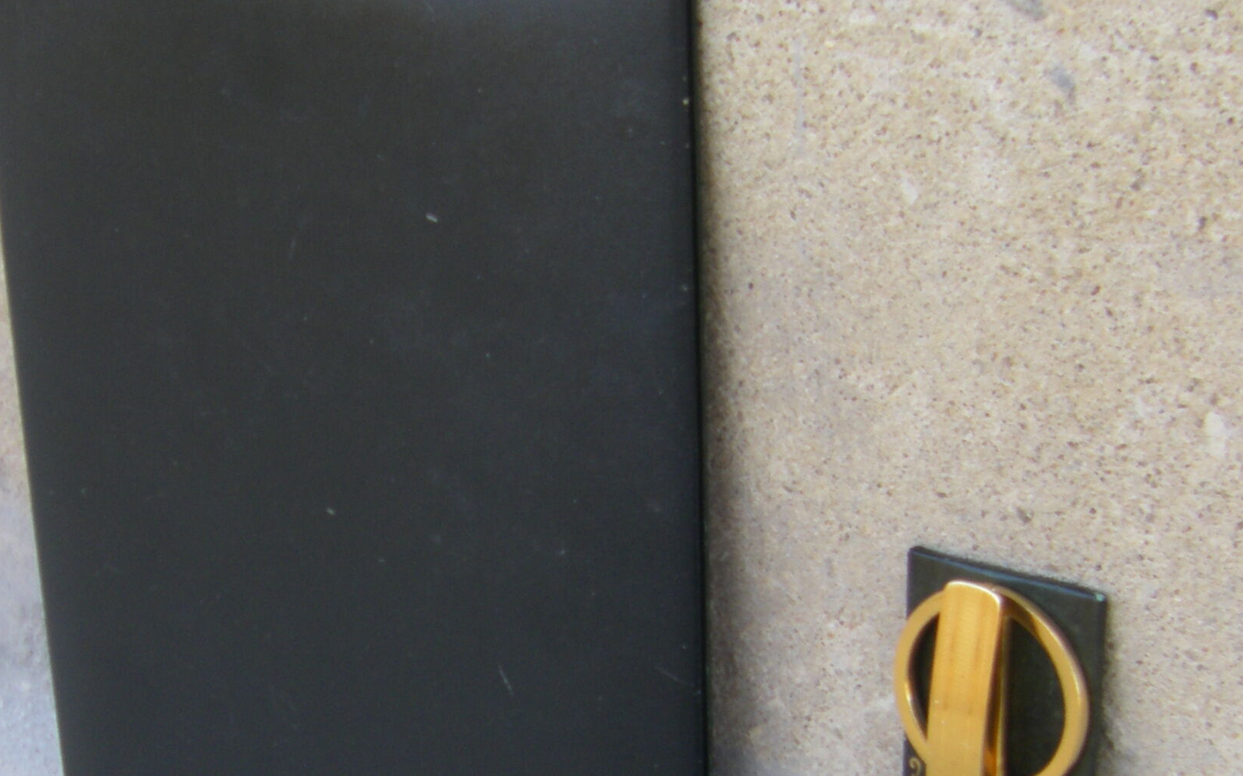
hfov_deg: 25.5
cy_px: 658
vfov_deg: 16.0
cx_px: 583
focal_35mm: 81
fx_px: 2744
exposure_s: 1/60
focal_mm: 6.3
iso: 64
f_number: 3.5
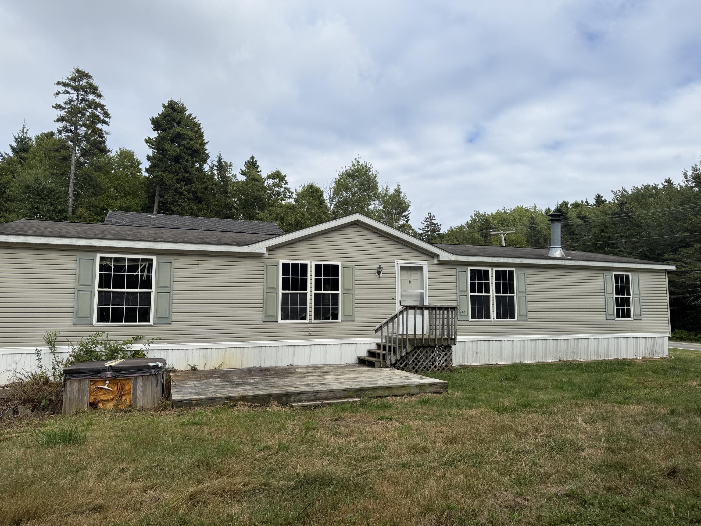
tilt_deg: +7.1
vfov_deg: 56.8
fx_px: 486
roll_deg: -0.3
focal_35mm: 24
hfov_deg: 71.6
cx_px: 350
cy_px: 263
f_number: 1.78
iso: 80
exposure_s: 1/4405
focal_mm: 6.76
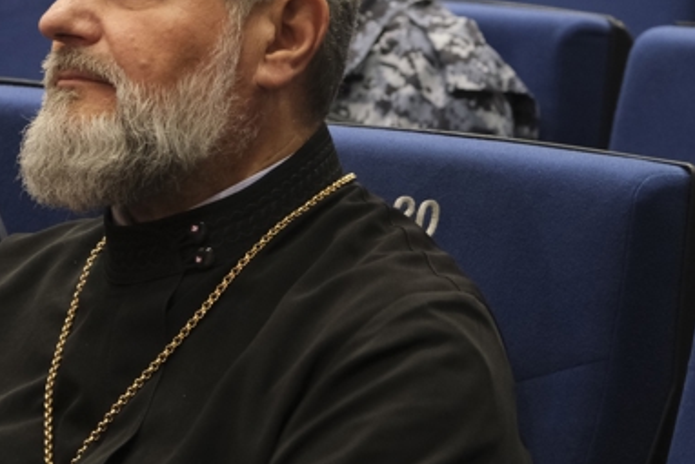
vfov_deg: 6.5
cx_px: 29
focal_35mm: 212
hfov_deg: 9.6
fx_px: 4094
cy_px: 156
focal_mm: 72.1
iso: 1600
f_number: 4
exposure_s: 1/15
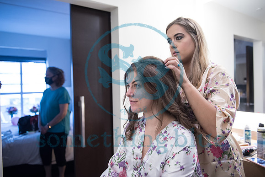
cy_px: 88
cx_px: 132
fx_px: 214
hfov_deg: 63.6
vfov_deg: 45.0
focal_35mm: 29
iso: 1600
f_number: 2.8
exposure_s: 1/200
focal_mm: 29
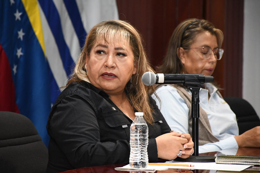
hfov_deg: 9.8
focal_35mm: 210
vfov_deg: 6.5
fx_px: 1517
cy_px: 86
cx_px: 130
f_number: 6.3
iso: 4000
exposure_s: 1/125
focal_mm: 140
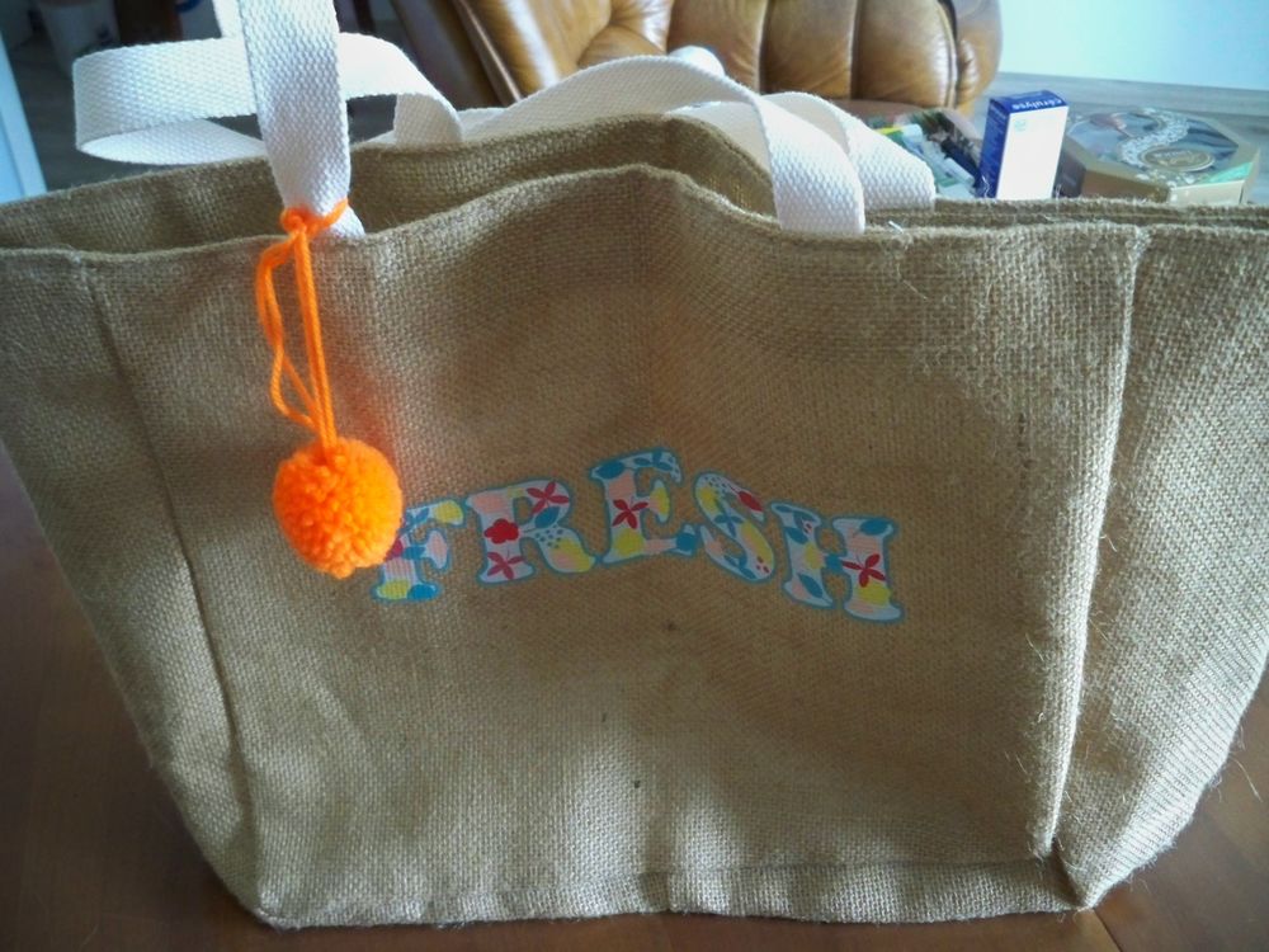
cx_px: 634
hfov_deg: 52.6
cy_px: 476
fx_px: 1283
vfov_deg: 40.7
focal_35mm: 35
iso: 640
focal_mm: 6.3
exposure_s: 1/30
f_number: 3.1
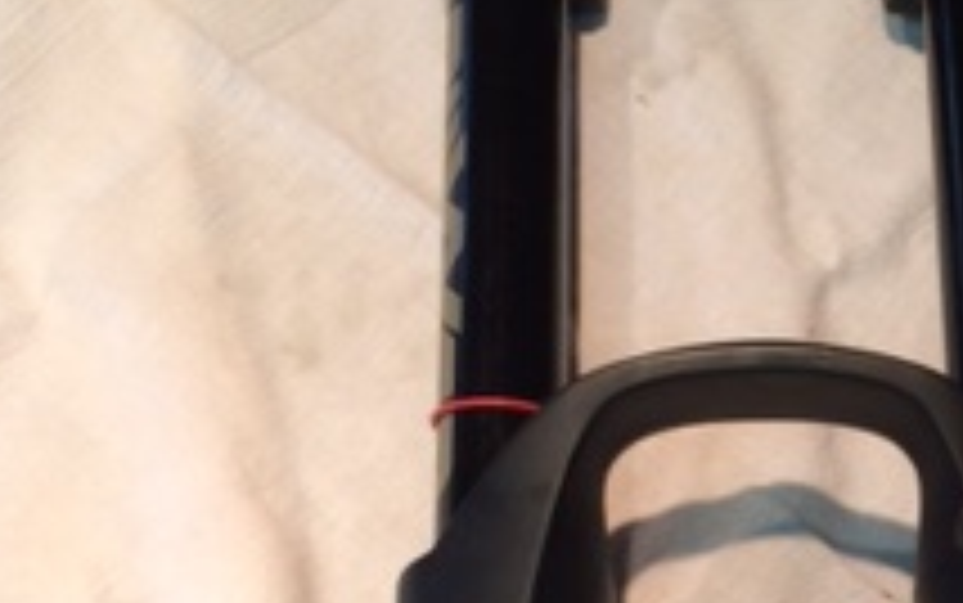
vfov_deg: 13.9
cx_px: 914
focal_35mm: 92
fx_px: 2416
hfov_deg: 21.9
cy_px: 702
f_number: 2.2
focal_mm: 4.15
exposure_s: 1/30
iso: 80
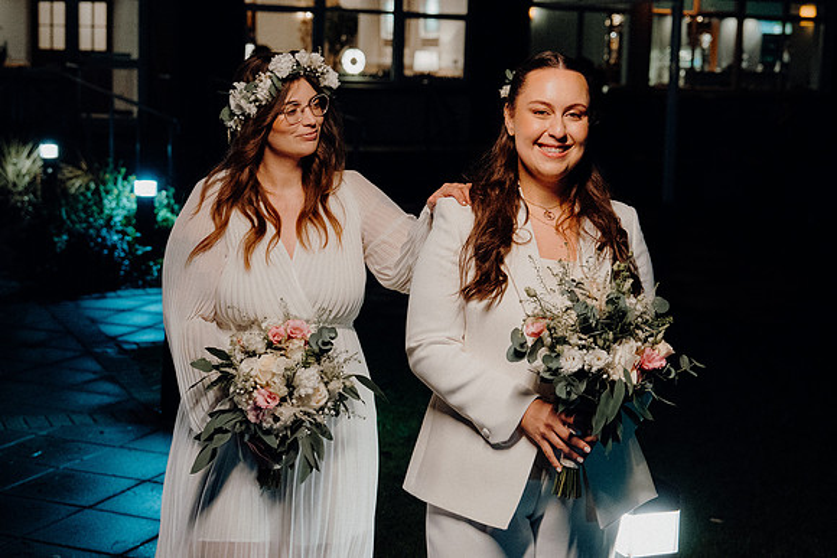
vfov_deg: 21.6
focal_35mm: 63
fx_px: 1465
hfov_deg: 31.9
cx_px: 418
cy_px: 279
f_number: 3.5
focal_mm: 42
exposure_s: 1/160
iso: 3200
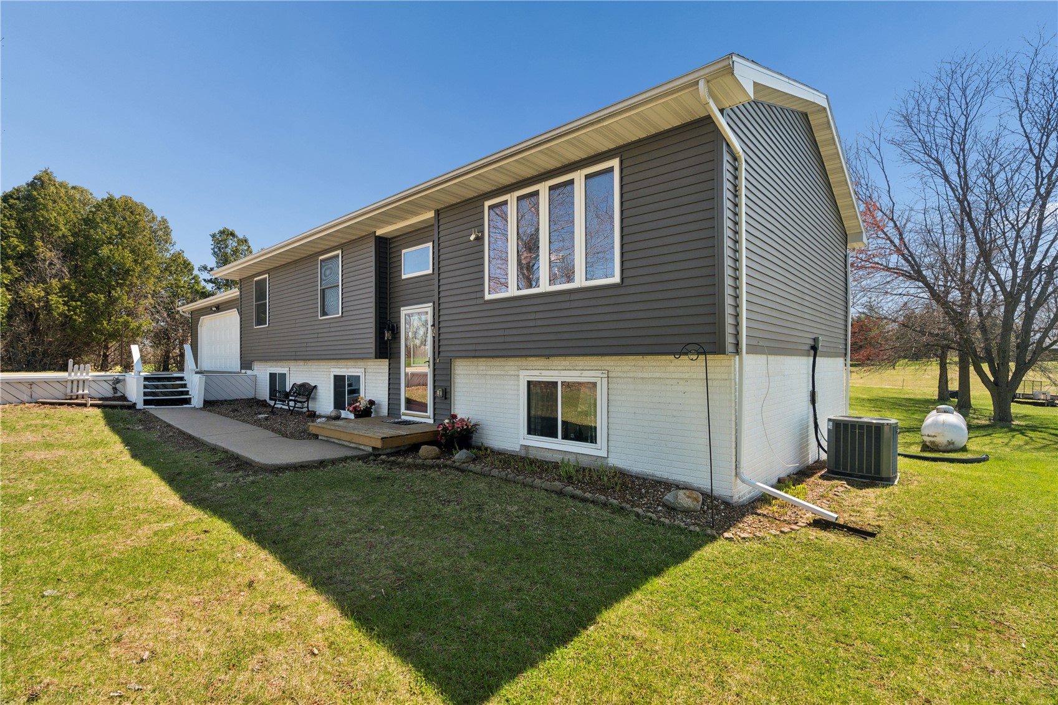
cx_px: 529
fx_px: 470
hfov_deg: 96.7
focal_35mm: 16
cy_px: 352
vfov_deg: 73.7
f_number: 10
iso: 400
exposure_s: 1/125
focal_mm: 16
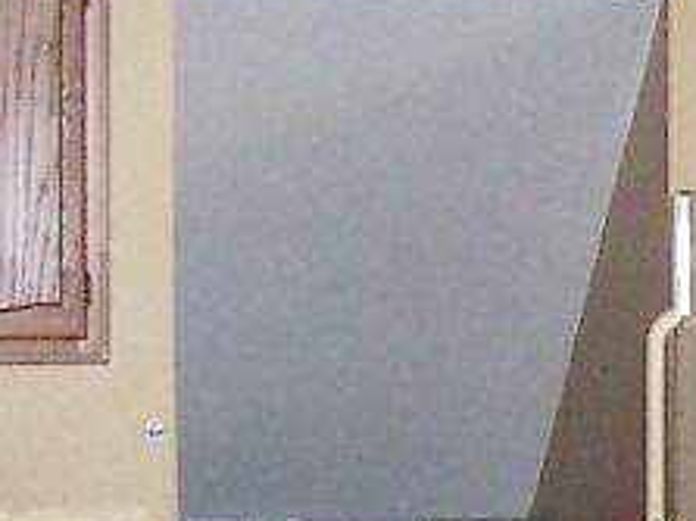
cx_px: 1161
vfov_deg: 7.5
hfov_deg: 9.6
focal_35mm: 199
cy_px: 368
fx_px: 3999
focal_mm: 5.6
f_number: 2.8
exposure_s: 1/60
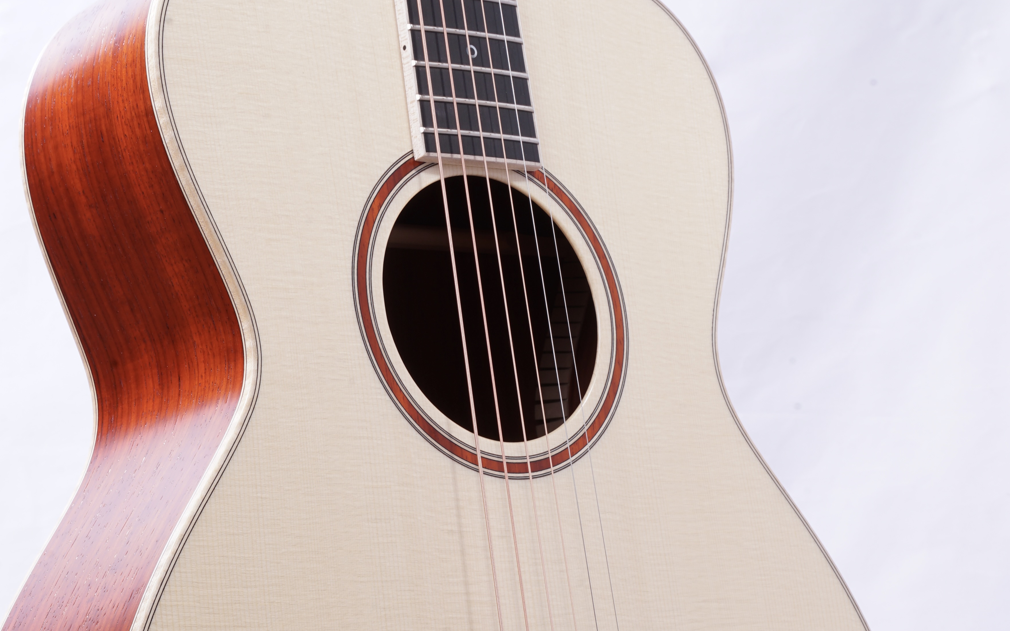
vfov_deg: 12.3
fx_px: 2918
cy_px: 574
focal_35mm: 106
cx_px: 445
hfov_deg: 19.6
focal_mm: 61
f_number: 20
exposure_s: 1/50
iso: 100
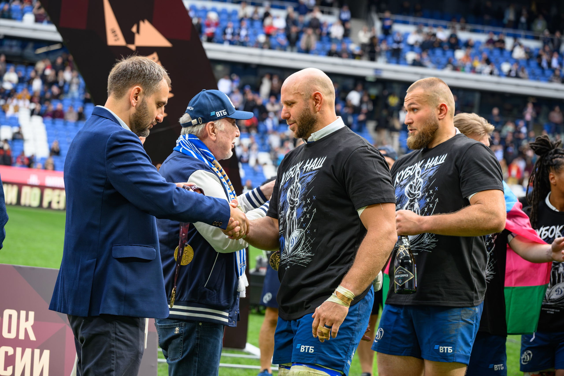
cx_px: 282
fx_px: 1880
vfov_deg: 11.4
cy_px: 188
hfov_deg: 17.1
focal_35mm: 120
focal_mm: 120
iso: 1000
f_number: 5.6
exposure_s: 1/640
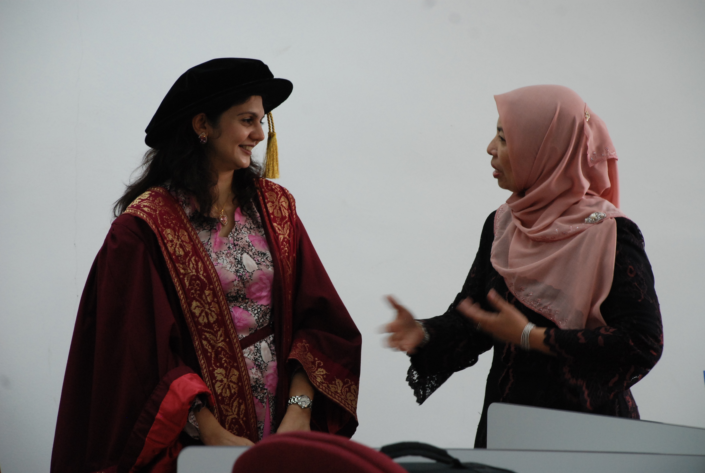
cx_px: 352
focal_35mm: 158
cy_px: 236
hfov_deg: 13.0
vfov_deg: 8.8
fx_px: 3091
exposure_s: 1/40
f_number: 5.6
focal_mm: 105
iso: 640
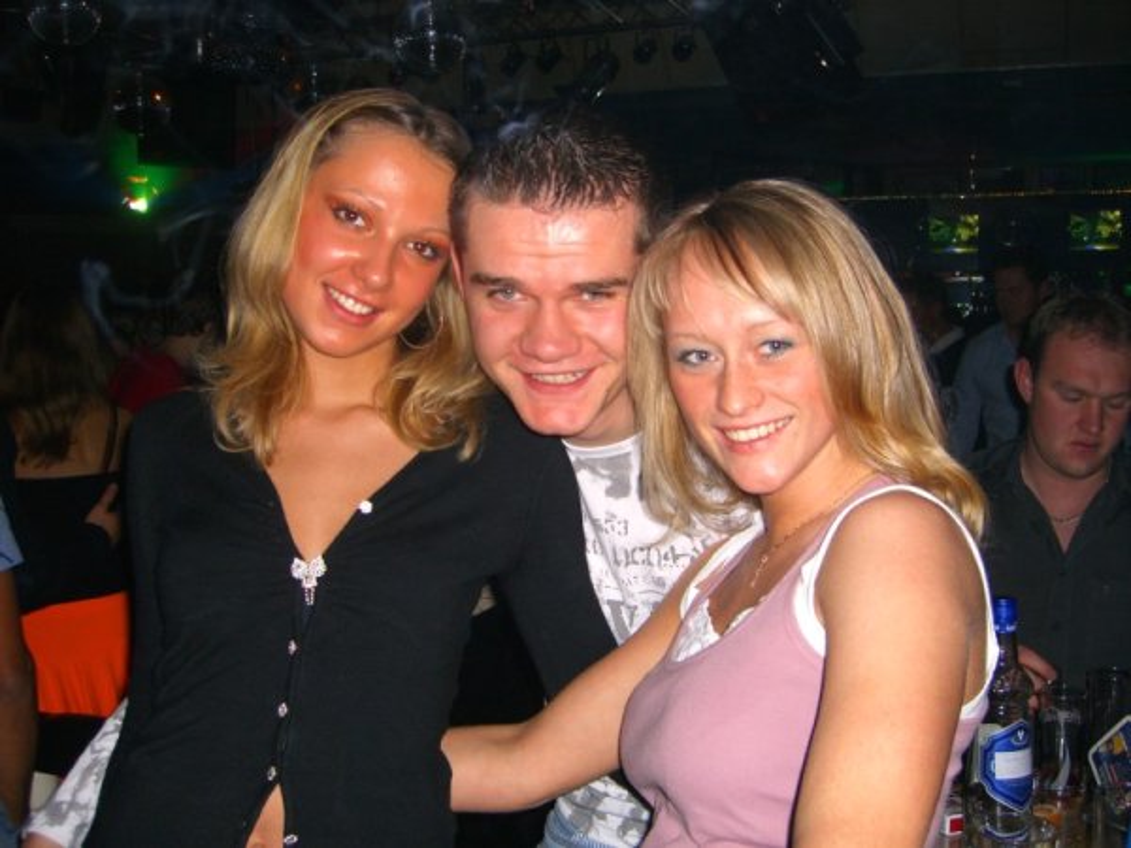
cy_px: 424
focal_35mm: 38
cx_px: 566
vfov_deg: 37.7
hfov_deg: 49.0
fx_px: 1242
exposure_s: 1/60
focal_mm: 7.9
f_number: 2.8
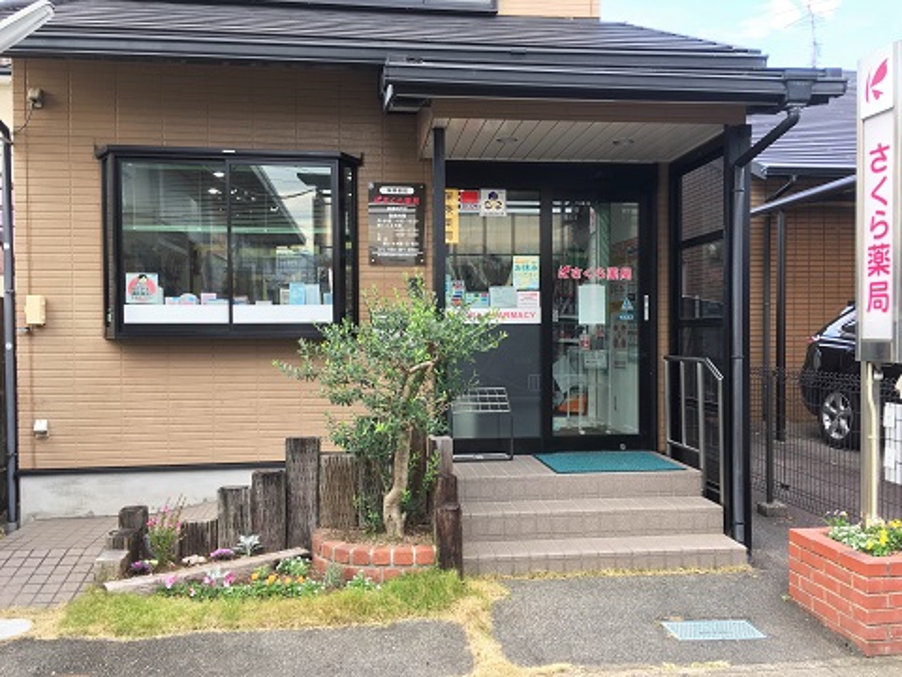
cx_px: 451
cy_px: 338
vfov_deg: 48.2
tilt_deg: -1.5
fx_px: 756
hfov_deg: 61.7
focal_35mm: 29
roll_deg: +1.3
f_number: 2.2
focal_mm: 4.15
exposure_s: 1/60
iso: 25
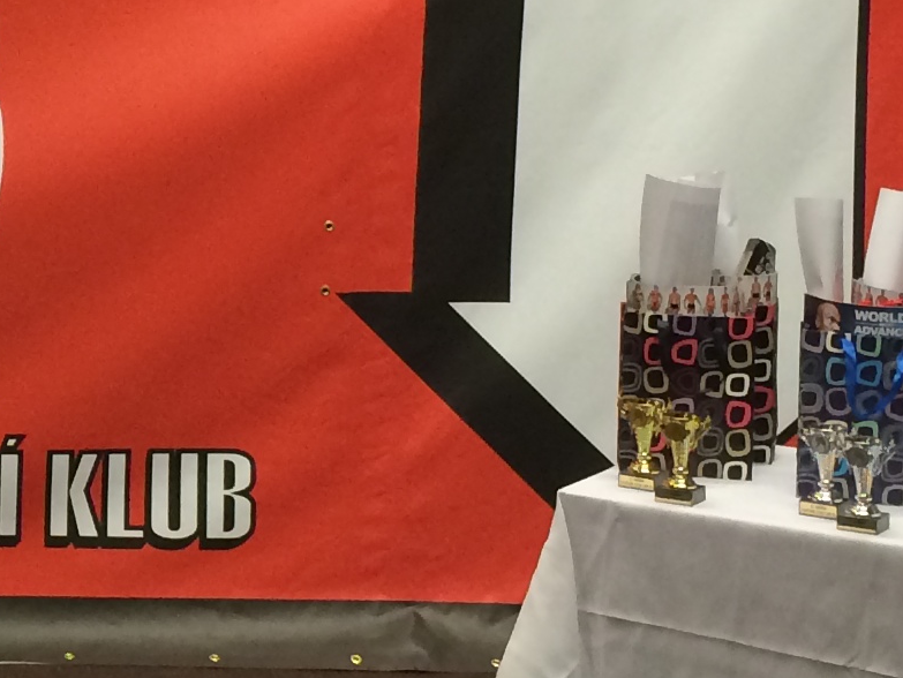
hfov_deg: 15.0
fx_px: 3262
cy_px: 36
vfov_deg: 11.8
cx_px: -271
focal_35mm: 125
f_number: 2.2
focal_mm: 4.12
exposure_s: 1/30
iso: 125
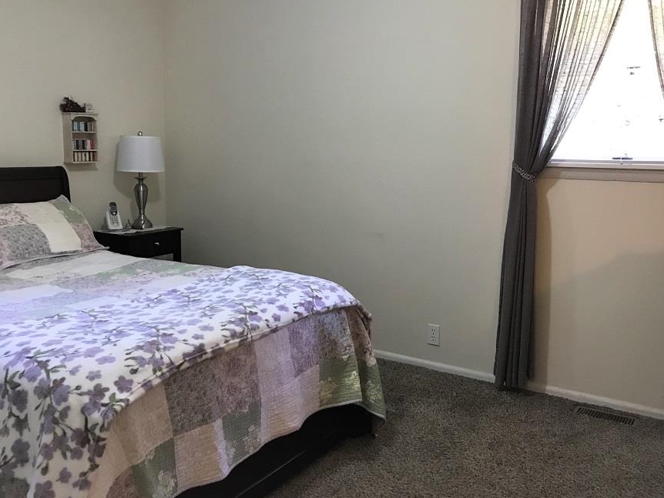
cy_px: 235
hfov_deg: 58.3
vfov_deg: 45.4
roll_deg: +2.1
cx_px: 330
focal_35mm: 31
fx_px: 595
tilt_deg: -8.1
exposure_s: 1/15
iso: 64
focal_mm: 3.99
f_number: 1.8
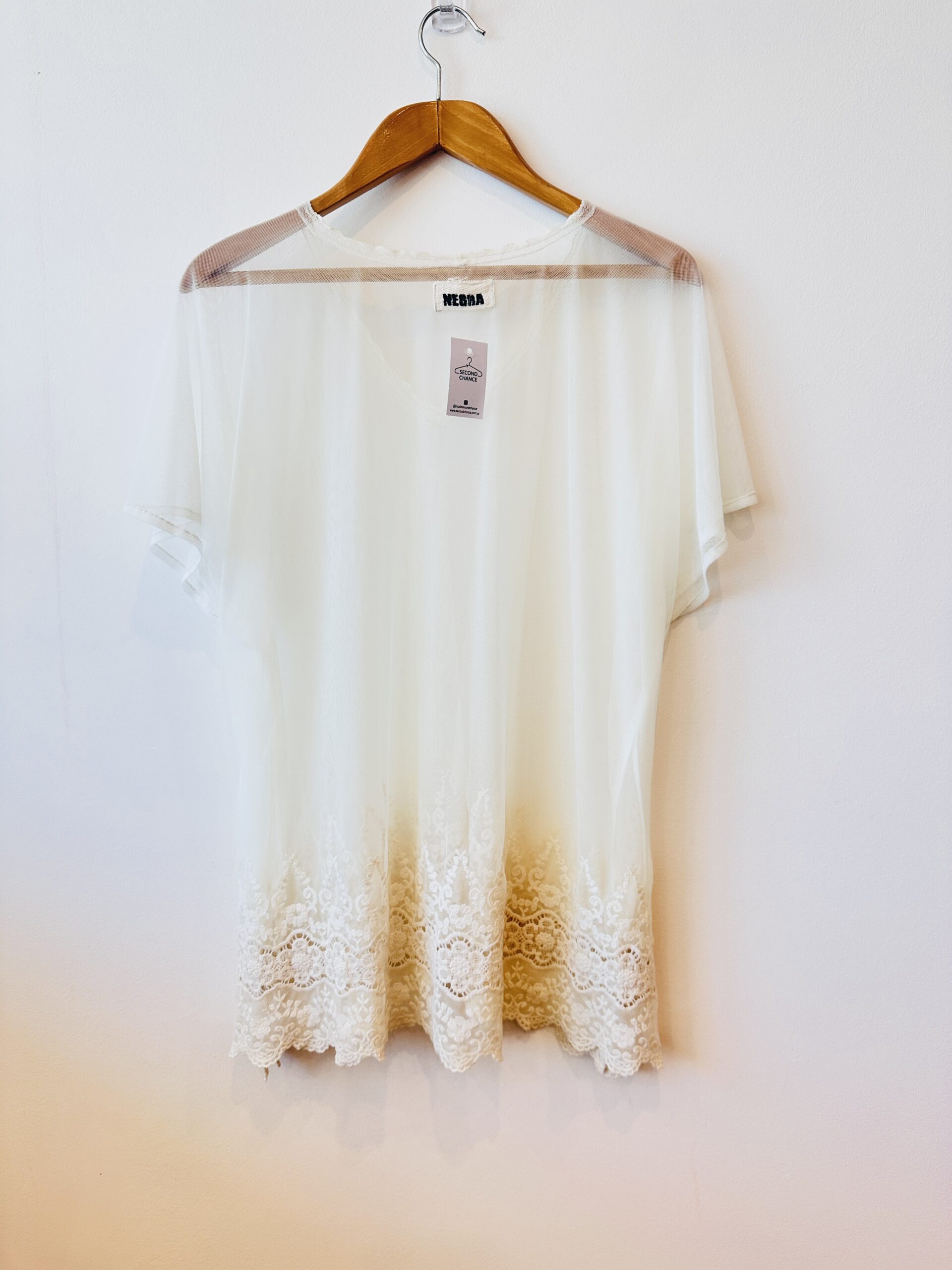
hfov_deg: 56.8
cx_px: 476
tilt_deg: -5.8
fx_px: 880
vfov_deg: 71.6
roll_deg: -0.5
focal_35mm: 24
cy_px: 635
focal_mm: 6.86
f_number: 1.78
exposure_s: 1/100
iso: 125
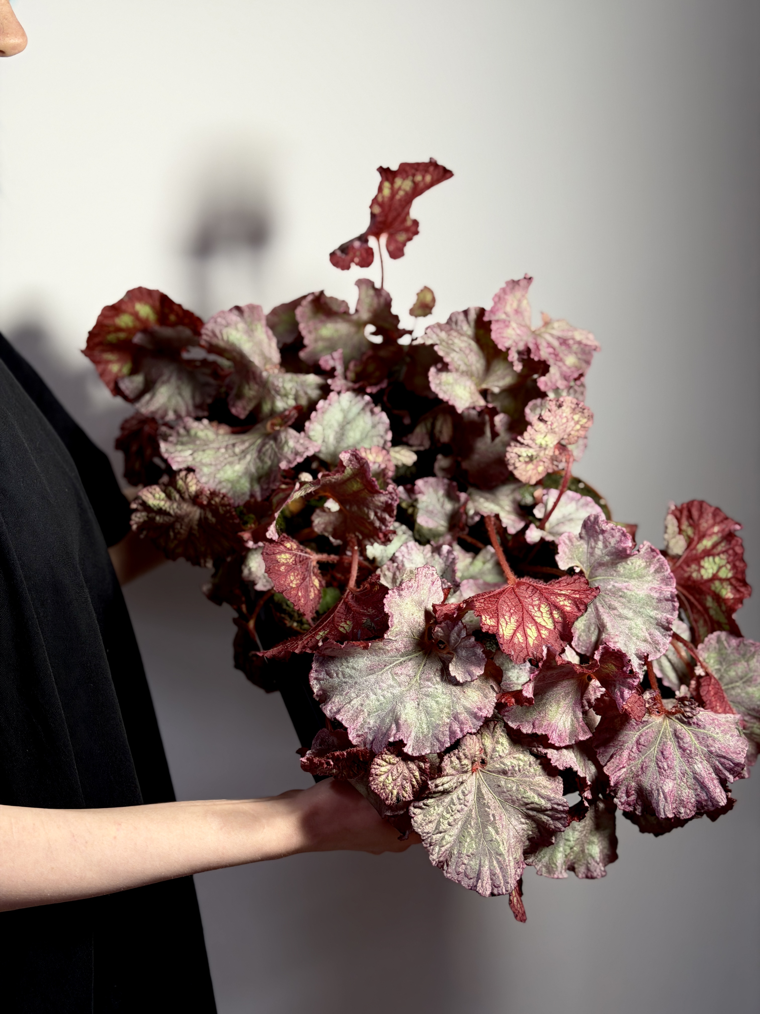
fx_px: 1405
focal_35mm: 48
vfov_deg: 39.7
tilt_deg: -14.1
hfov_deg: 30.3
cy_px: 507
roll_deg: +1.3
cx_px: 380
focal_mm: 6.76
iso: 80
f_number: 1.78
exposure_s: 1/100
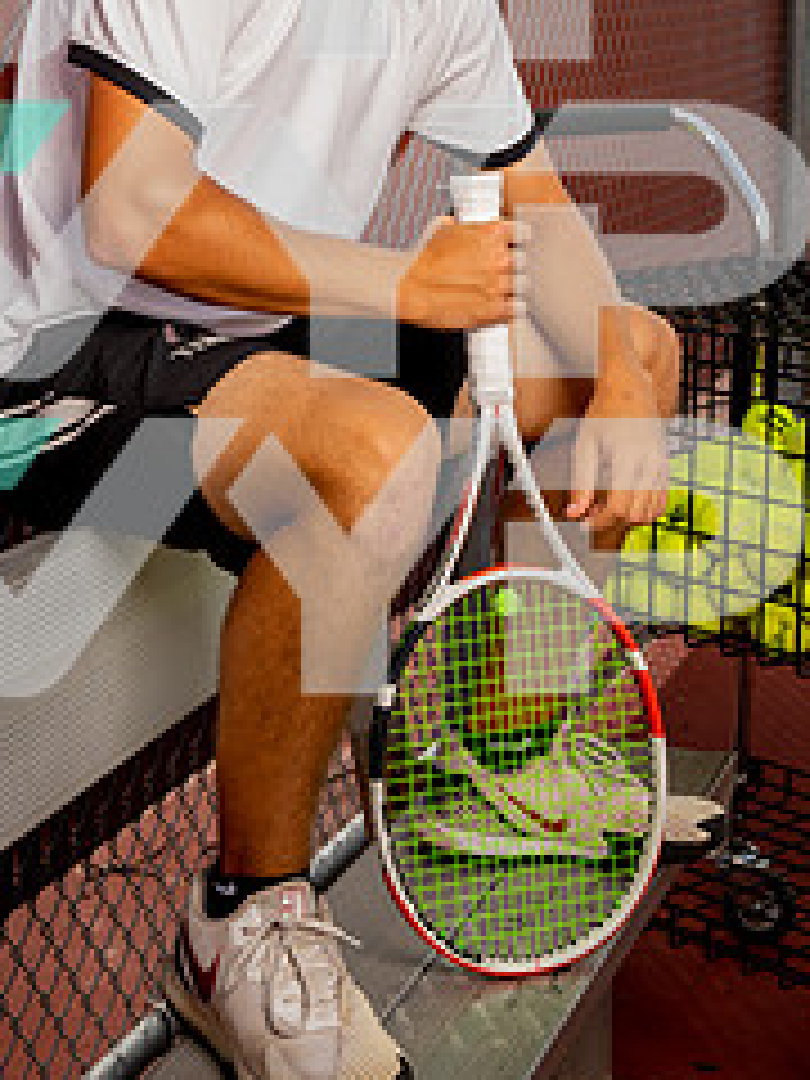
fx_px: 2590
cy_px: 243
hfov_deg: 17.8
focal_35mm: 83
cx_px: 464
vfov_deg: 23.3
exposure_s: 1/160
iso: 50
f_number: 7.1
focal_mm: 46
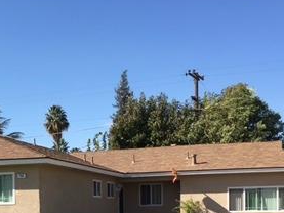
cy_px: 220
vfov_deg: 21.1
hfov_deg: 28.9
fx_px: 550
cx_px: 112
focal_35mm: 67
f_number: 2.2
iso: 25
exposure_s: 1/1326
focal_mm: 4.15
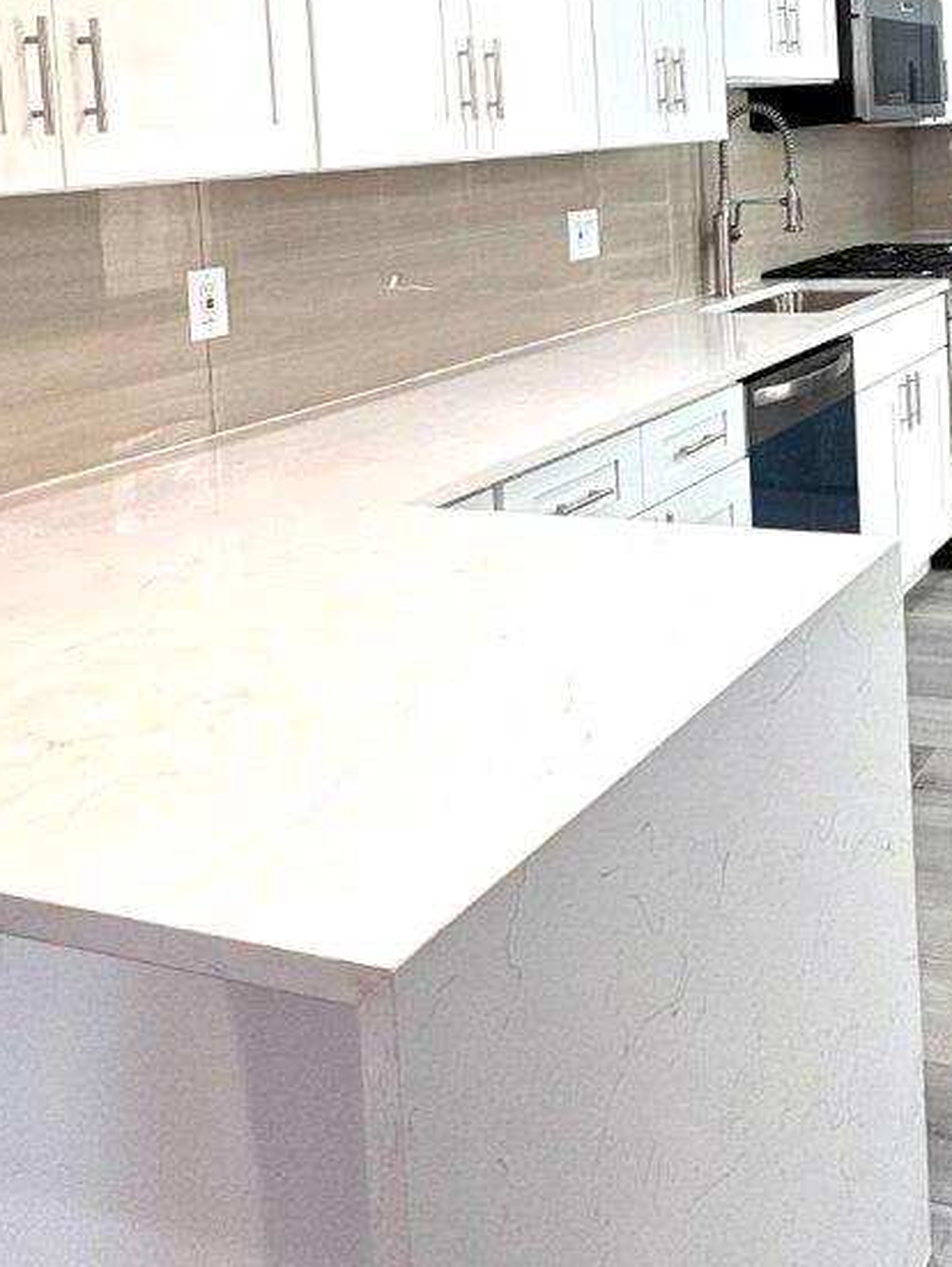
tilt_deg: -2.0
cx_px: 911
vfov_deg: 44.3
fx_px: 1428
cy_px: 168
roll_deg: +2.0
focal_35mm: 39
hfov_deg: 34.2
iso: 125
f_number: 2.2
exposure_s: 1/120
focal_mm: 2.22
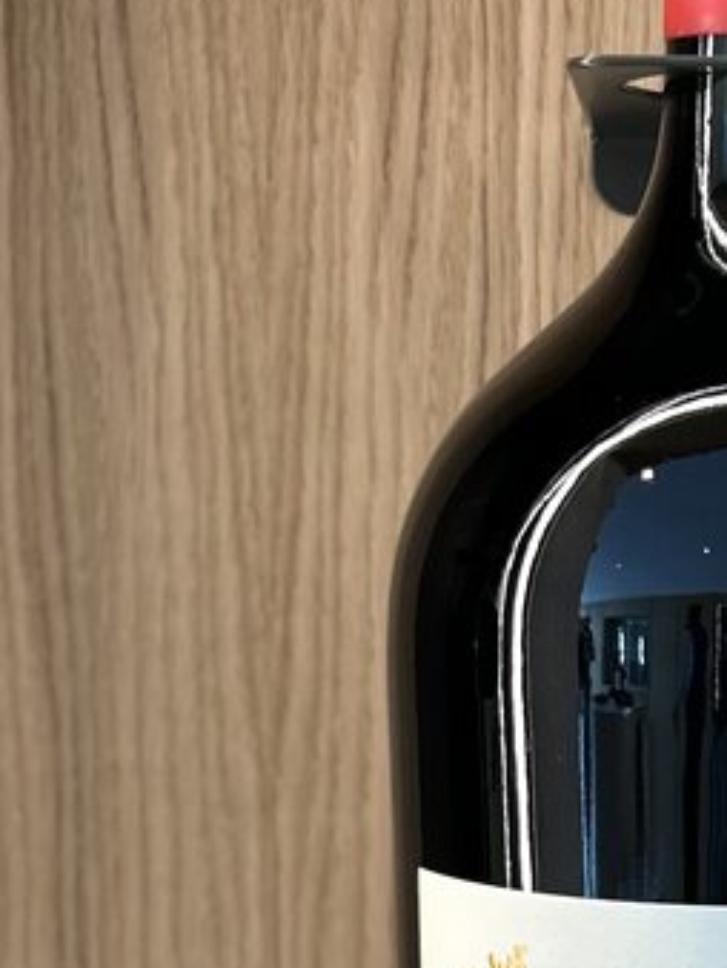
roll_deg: -1.0
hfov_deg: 12.0
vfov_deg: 15.6
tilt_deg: -8.0
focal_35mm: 123
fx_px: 3440
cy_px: 1057
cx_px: 696
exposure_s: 1/59
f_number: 1.5
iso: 160
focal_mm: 5.7
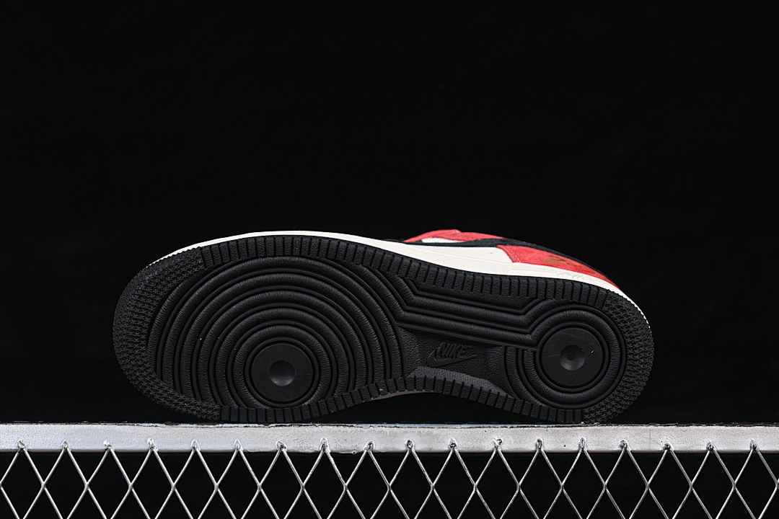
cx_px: 390
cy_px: 260
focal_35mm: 75
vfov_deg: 18.2
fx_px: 1623
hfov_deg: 27.0
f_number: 6.3
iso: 160
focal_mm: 50
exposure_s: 1/60
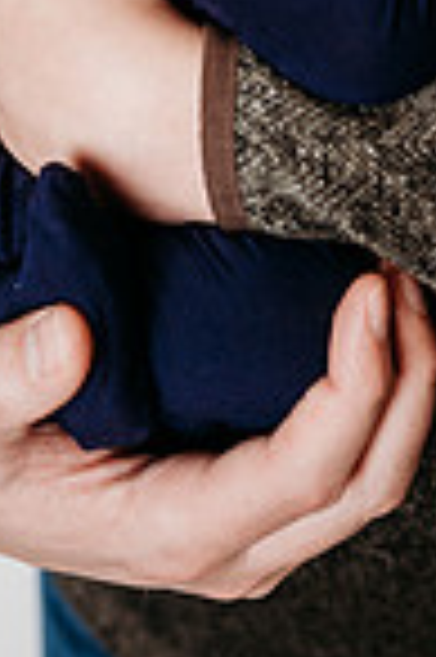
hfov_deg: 18.4
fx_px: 1347
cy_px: -256
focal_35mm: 74
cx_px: 211
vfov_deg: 23.3
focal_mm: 24
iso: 200
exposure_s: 1/200
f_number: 2.8
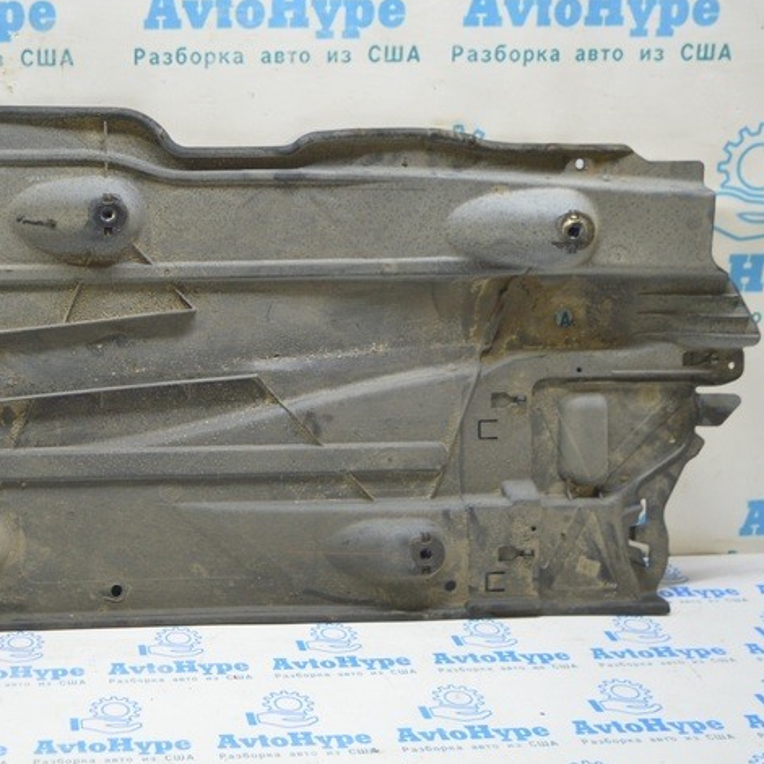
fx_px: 1249
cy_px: 297
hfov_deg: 32.3
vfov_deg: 33.9
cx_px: 70
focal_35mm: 50
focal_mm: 18
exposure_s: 1/40
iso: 400
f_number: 3.5
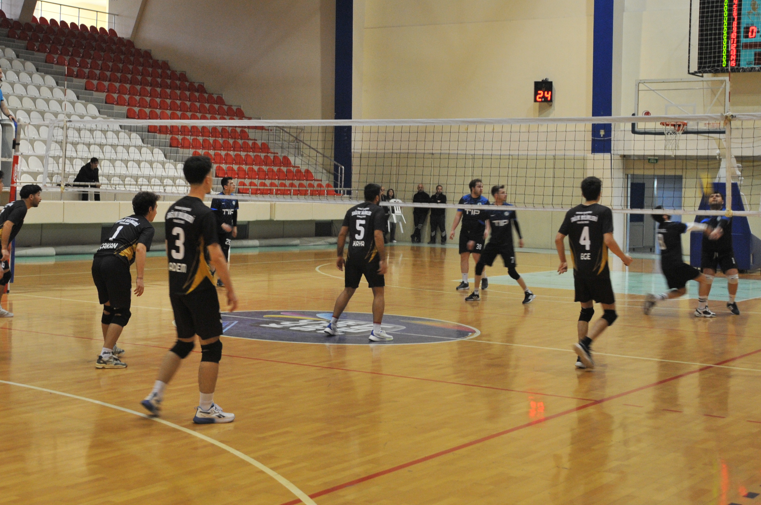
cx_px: 285
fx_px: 1288
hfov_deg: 32.8
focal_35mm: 61
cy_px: 162
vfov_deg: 22.1
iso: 720
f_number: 4
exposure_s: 1/30
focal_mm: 28
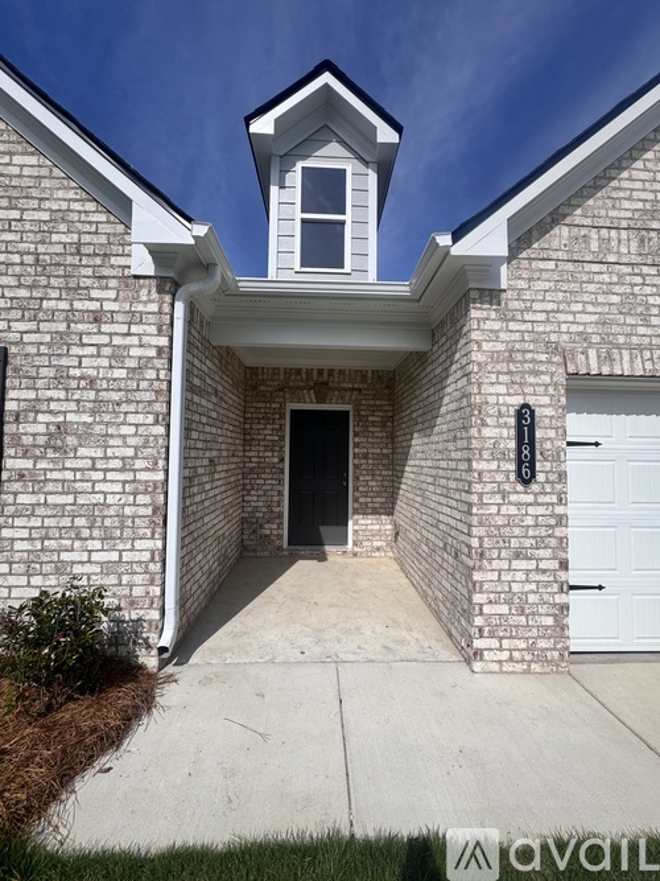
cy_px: 440
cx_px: 330
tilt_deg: +2.1
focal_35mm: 14
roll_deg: -0.9
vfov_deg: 102.1
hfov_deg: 85.7
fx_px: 356
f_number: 2.2
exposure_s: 1/2985
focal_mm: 2.22
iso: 50
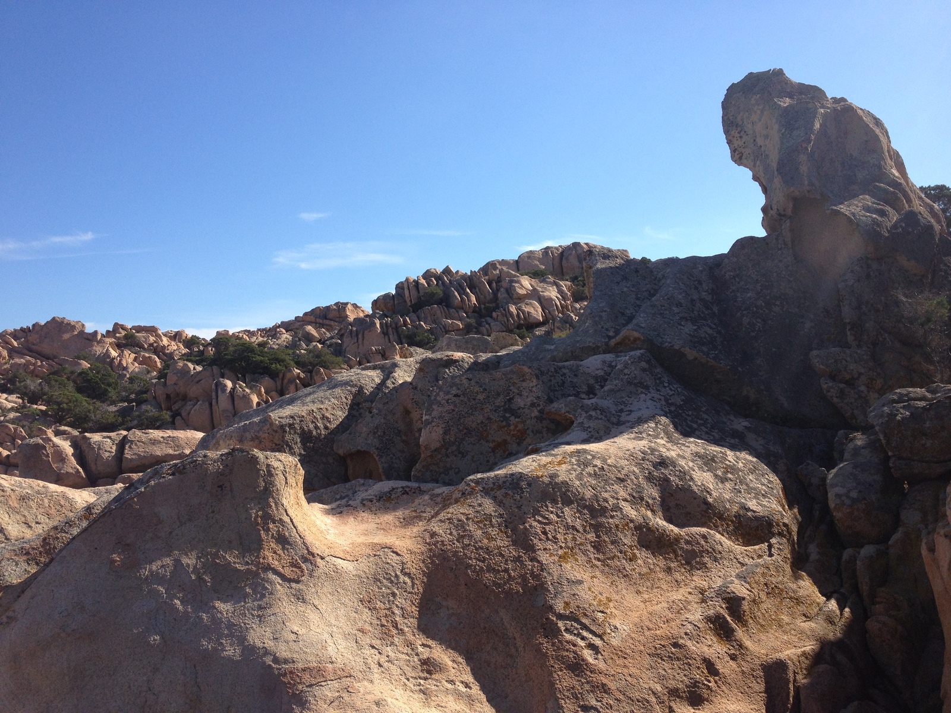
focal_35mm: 35
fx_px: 962
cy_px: 356
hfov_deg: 52.6
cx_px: 476
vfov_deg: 40.7
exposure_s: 1/1623
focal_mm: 4.28
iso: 64
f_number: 2.4
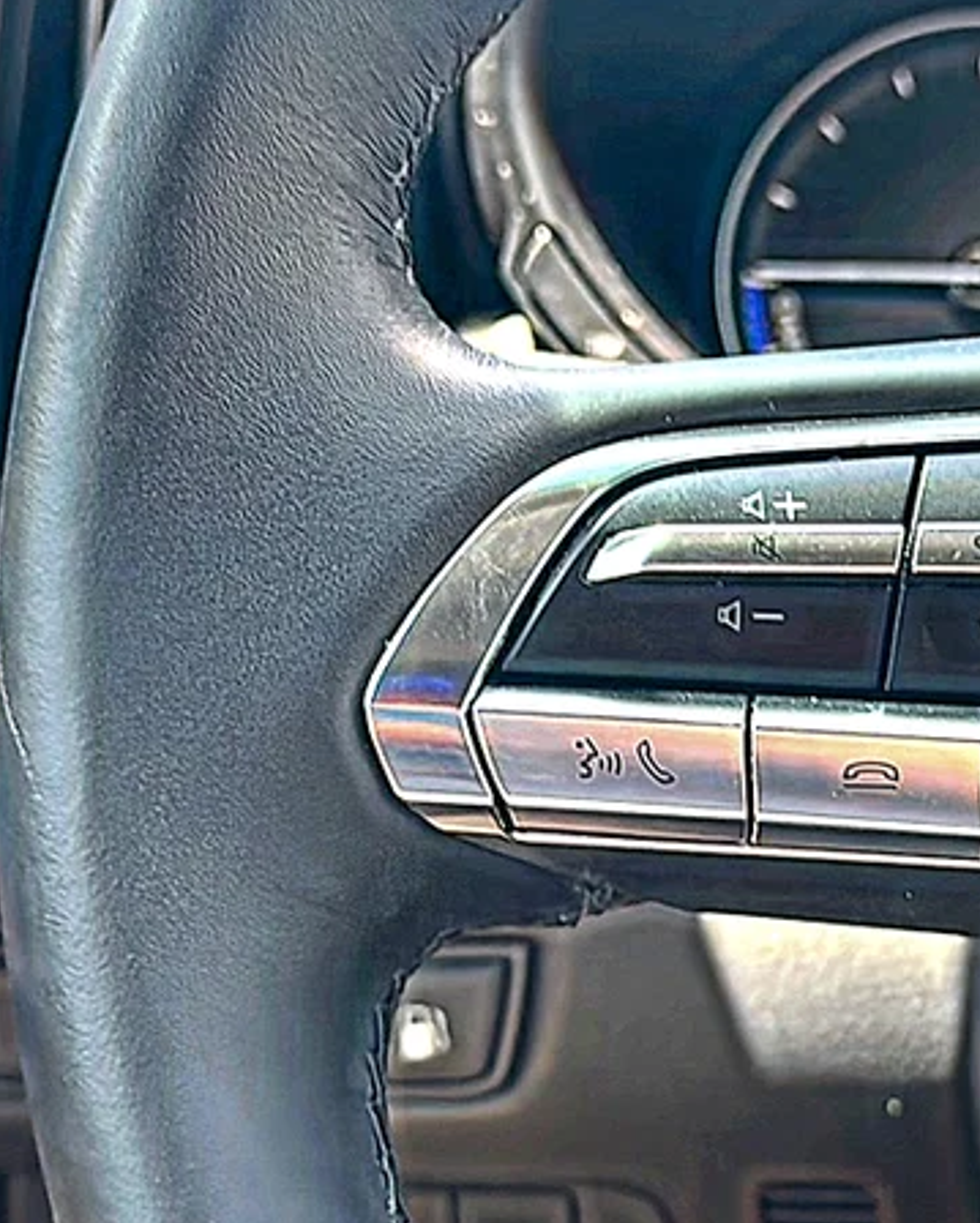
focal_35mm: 64
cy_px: 657
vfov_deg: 29.5
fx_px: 2318
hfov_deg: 23.5
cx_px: 811
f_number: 1.78
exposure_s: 1/102
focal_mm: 6.86
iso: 64
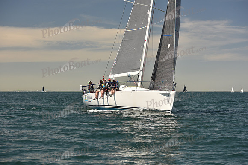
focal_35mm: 90
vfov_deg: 15.2
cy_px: 82
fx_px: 620
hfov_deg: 22.6
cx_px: 124
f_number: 5.6
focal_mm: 90
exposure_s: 1/800
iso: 250
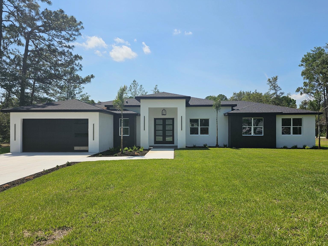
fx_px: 227
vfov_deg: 56.8
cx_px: 164
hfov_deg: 71.6
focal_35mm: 24
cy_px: 123
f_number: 1.7
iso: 10
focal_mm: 6.3
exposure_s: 1/1290
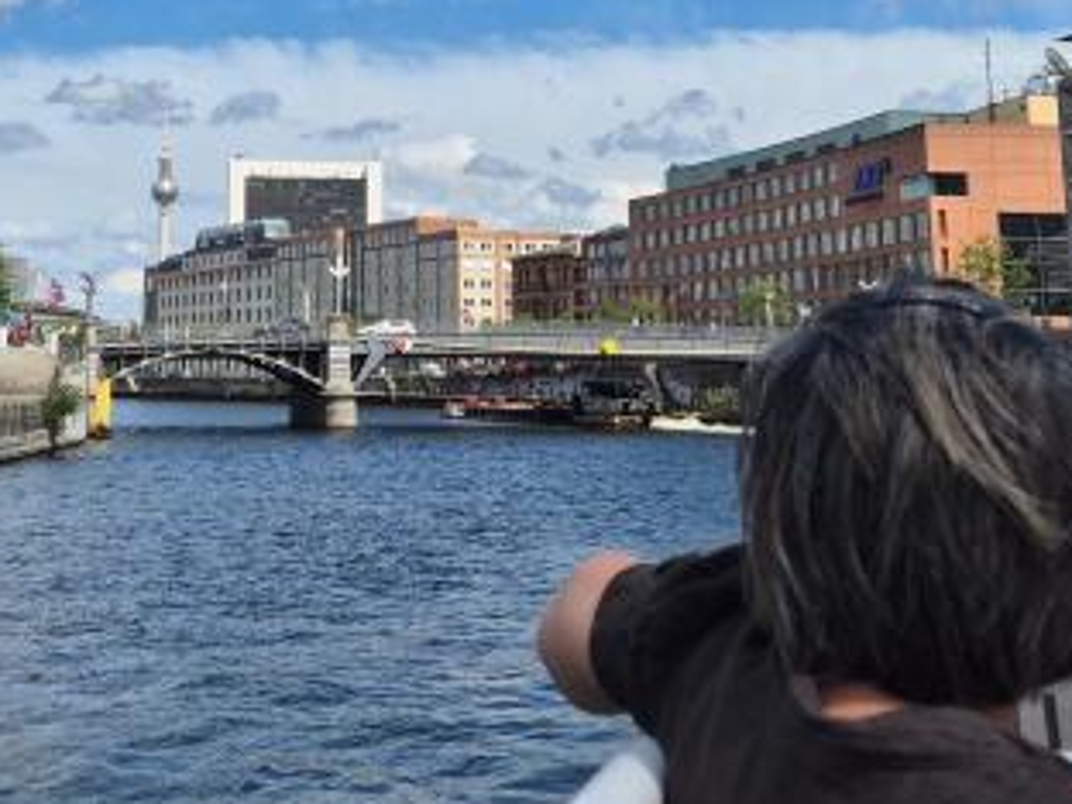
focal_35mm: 59
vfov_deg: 23.8
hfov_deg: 32.4
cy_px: 10
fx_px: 1827
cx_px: 354
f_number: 1.8
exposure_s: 1/2920
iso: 25
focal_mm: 5.4
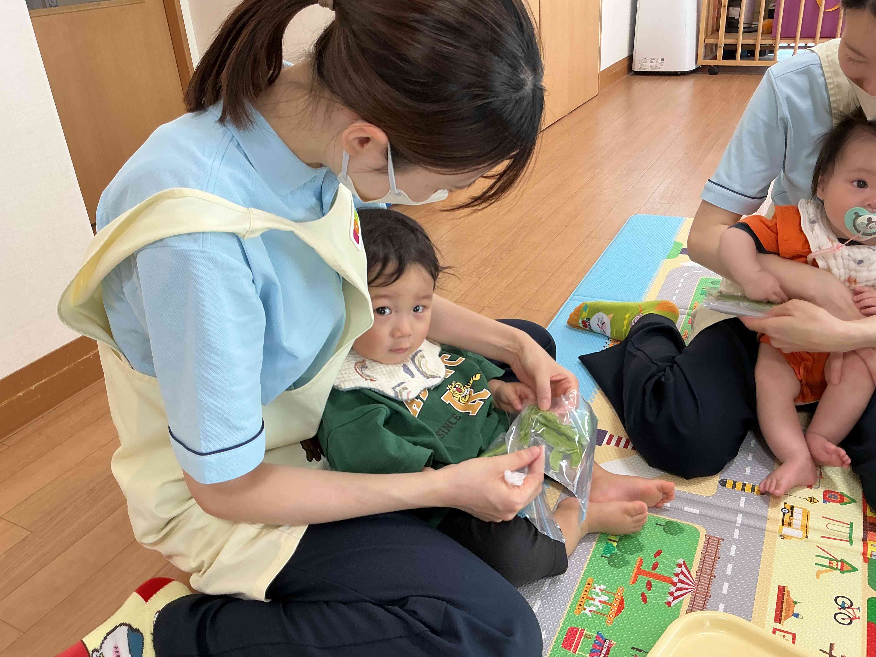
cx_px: 438
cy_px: 328
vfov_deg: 48.2
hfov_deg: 61.7
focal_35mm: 29
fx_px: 734
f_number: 1.8
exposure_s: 1/60
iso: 40
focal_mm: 3
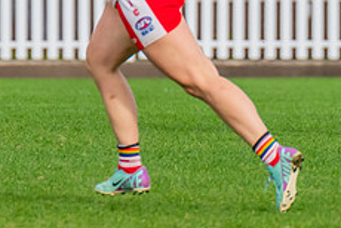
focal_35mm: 1715
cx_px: 570
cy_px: 35
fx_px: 16265
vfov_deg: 0.8
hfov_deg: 1.2
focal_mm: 420
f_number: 8
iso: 800
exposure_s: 1/1000
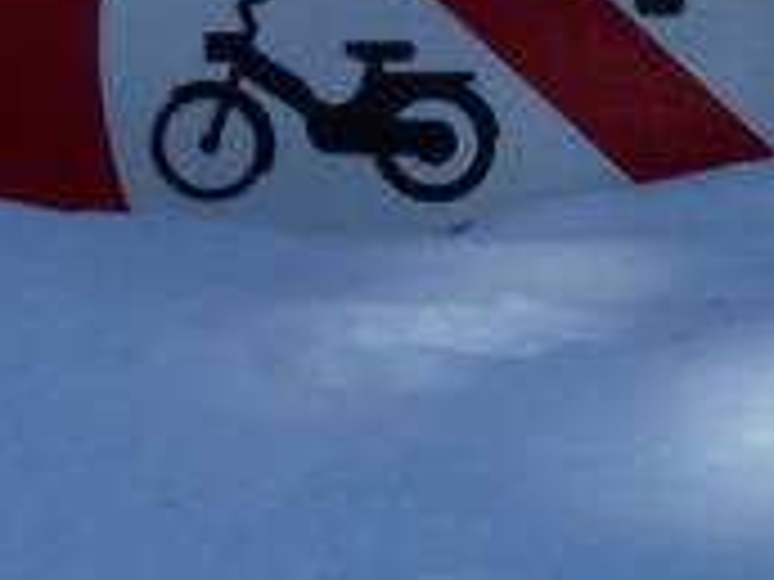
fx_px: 8944
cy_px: -157
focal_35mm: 400
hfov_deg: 4.9
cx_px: 1066
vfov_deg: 3.7
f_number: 5.1
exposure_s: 1/400
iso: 80
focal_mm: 15.4
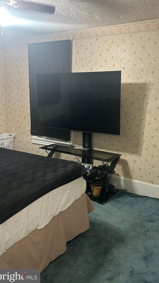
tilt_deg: -8.9
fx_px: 217
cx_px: 102
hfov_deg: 39.9
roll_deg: -2.2
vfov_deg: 66.1
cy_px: 140
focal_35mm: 29
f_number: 1.5
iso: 200
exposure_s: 1/60
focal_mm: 5.7
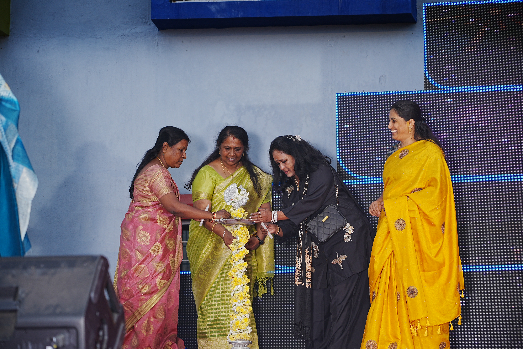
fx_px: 1525
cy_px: 174
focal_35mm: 105
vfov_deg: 13.0
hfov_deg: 19.5
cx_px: 262
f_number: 4.5
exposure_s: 1/200
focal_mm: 105
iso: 160
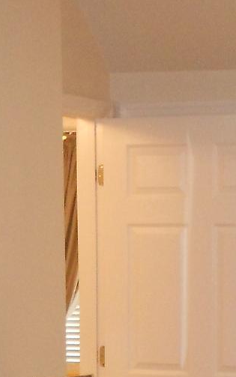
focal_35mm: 138
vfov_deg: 14.5
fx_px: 1418
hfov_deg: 9.5
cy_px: 478
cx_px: 188
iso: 320
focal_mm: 5.8
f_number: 3.6
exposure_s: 1/30
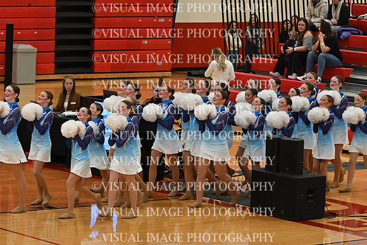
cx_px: 184
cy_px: 122
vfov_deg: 7.6
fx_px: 1835
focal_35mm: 180
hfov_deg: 11.4
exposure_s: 1/400
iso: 6400
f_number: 4
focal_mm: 120
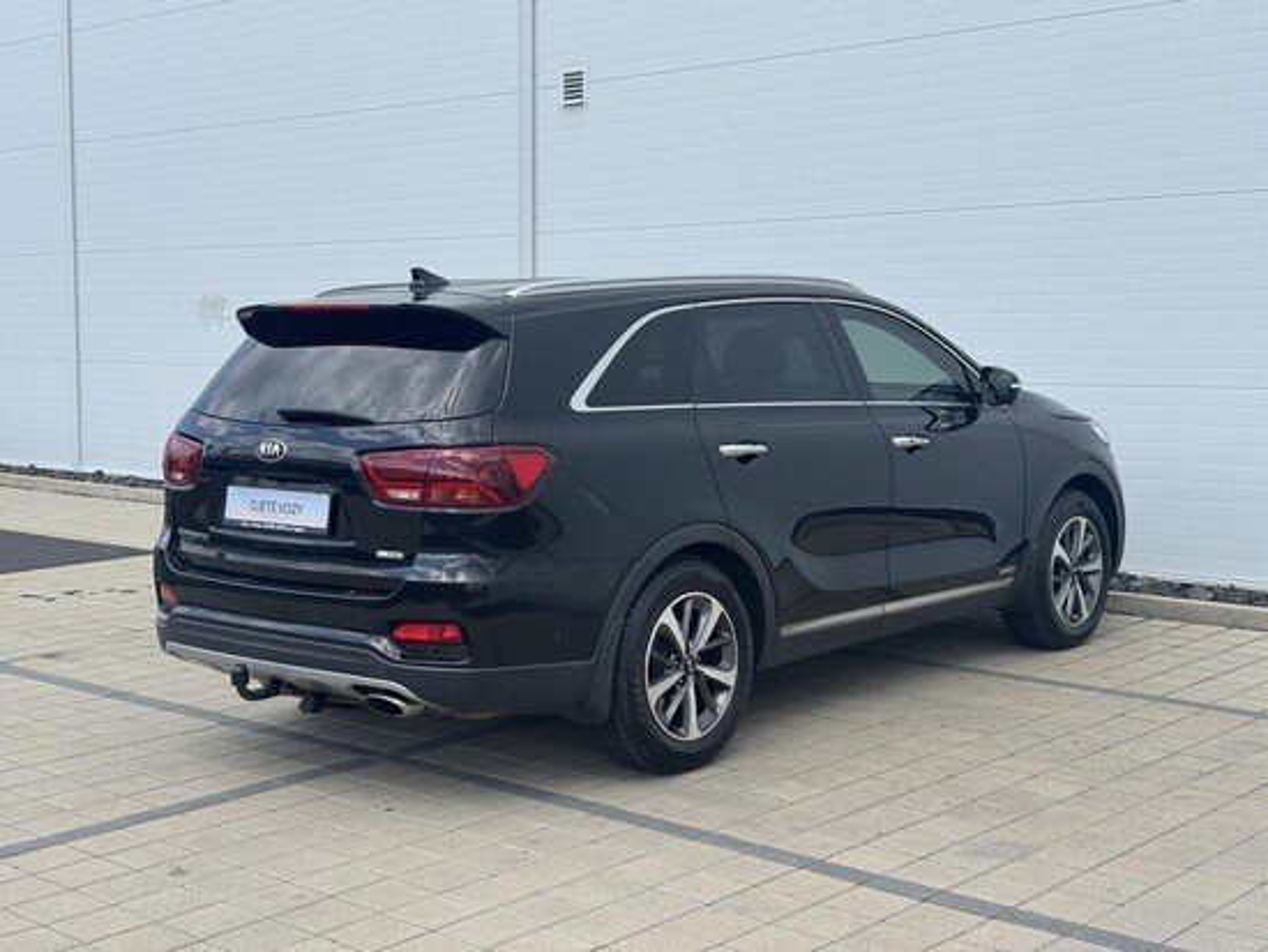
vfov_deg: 30.3
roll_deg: +0.0
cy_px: 476
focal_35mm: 48
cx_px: 634
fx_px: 1759
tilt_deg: -4.4
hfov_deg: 39.6
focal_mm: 6.76
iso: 64
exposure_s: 1/2717
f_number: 1.78
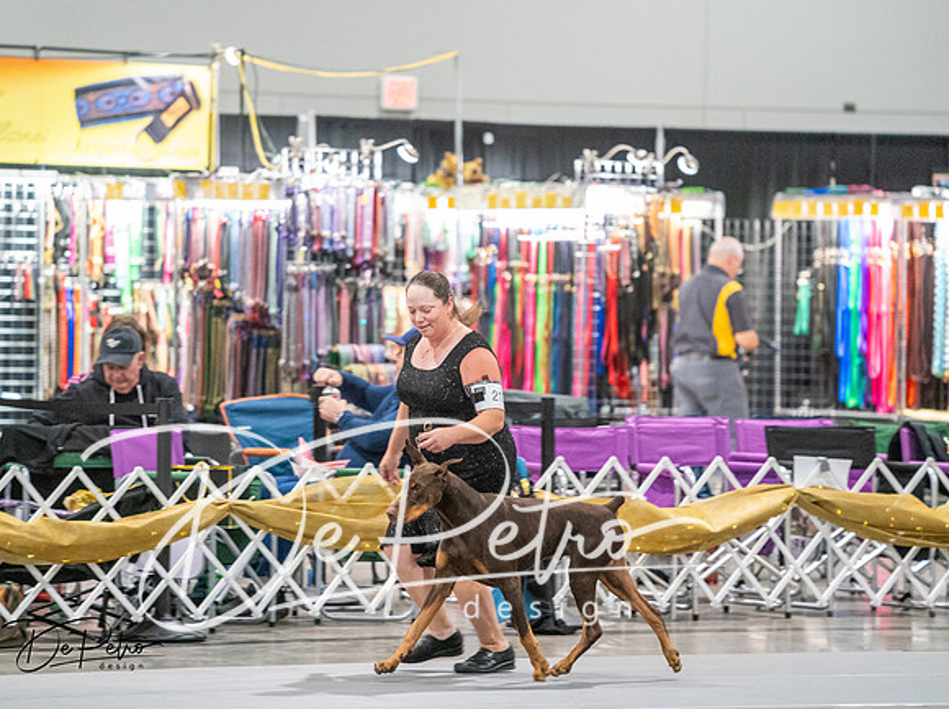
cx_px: 433
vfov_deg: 6.0
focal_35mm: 249
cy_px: 300
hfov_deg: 8.0
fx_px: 6804
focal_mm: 200
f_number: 2.8
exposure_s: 1/250
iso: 6400
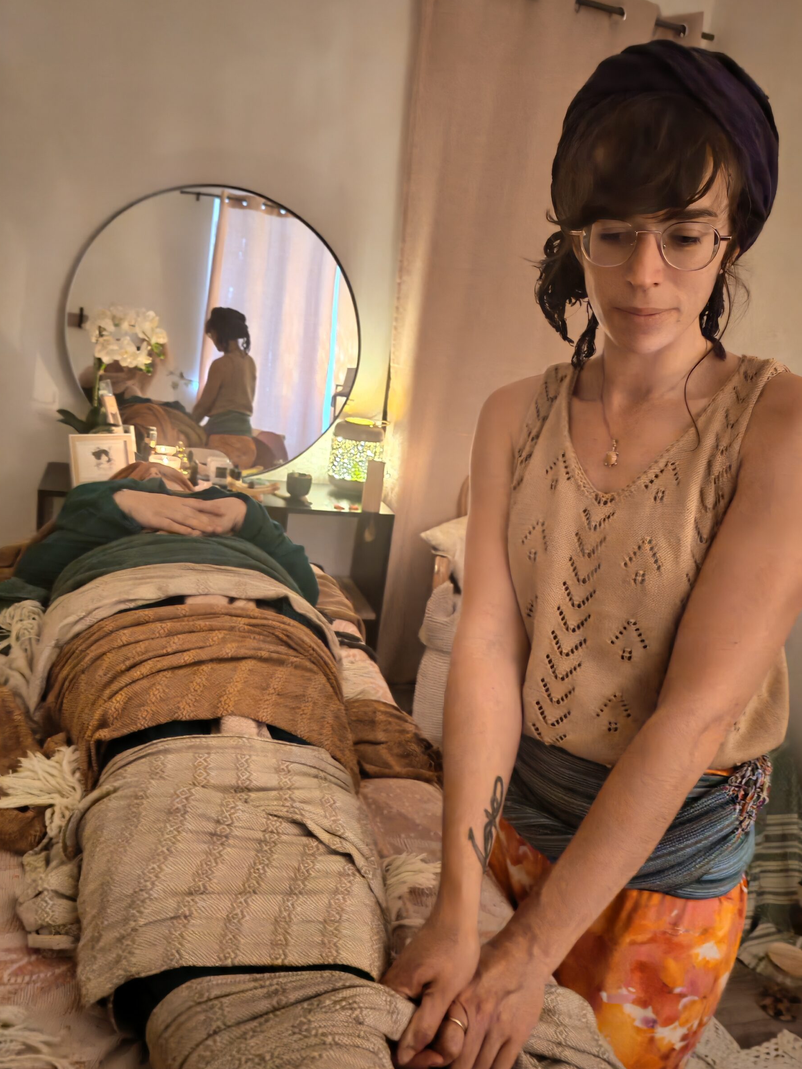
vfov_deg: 61.6
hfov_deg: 48.2
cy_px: 544
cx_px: 425
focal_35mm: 29
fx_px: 896
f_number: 1.95
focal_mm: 5.52
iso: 3200
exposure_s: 1/17
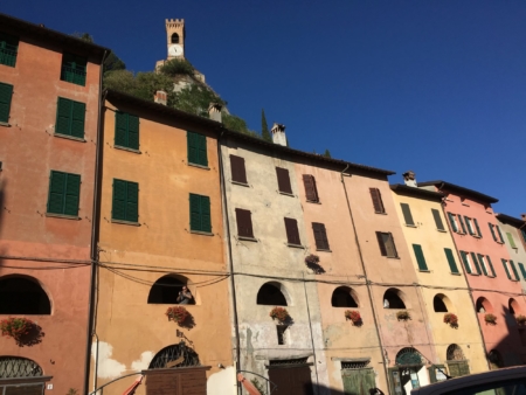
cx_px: 263
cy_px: 198
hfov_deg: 61.6
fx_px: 441
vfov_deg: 48.3
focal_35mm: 29
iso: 25
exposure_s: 1/3846
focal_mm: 4.15
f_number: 2.2
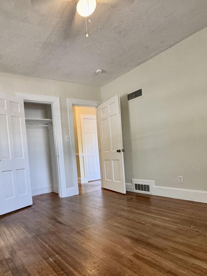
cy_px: 165
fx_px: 175
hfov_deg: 58.5
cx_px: 57
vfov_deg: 75.5
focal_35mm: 22
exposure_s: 1/120
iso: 320
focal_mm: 2.22
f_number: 2.2
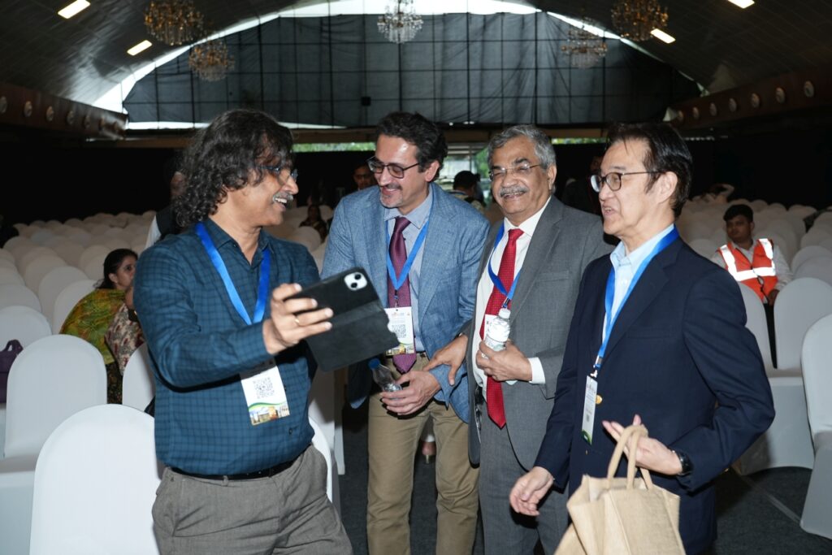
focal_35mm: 38
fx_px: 878
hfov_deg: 50.7
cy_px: 278
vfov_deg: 35.1
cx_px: 416
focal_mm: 38
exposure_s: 1/125
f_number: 4.5
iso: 800
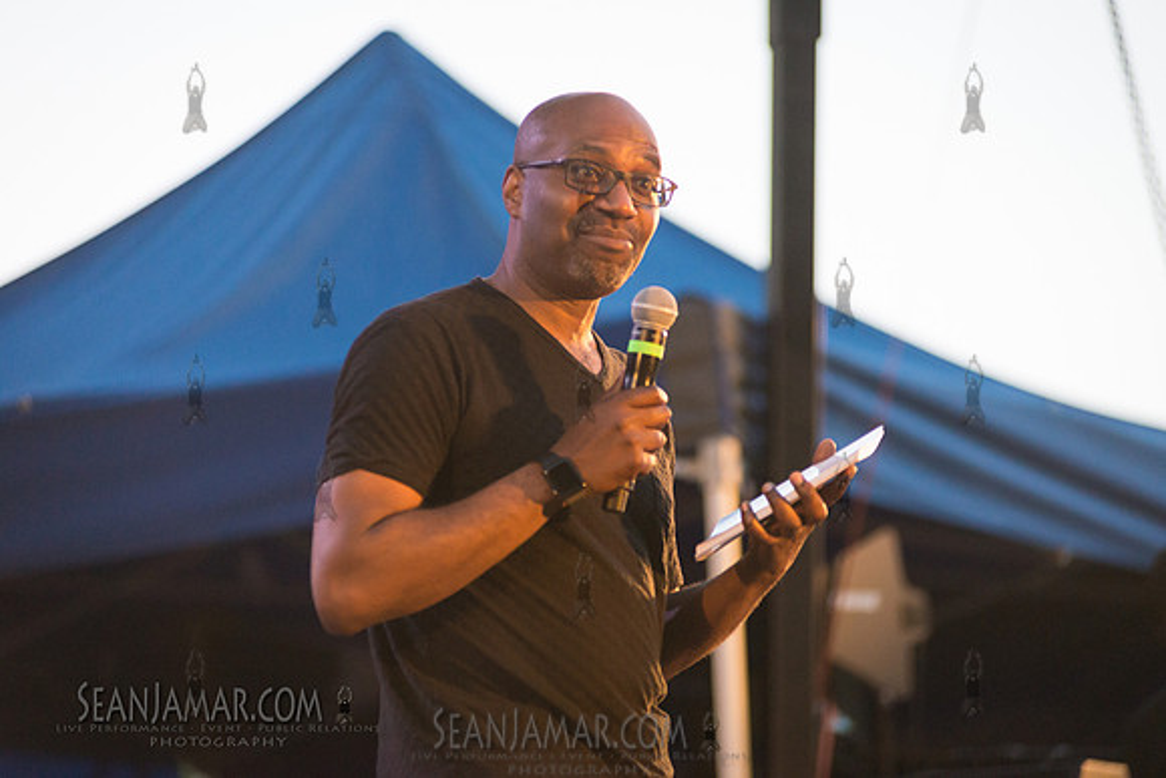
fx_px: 5993
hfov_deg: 11.1
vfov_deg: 7.4
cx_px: 583
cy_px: 389
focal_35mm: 185
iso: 4000
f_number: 2.8
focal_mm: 185
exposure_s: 1/320
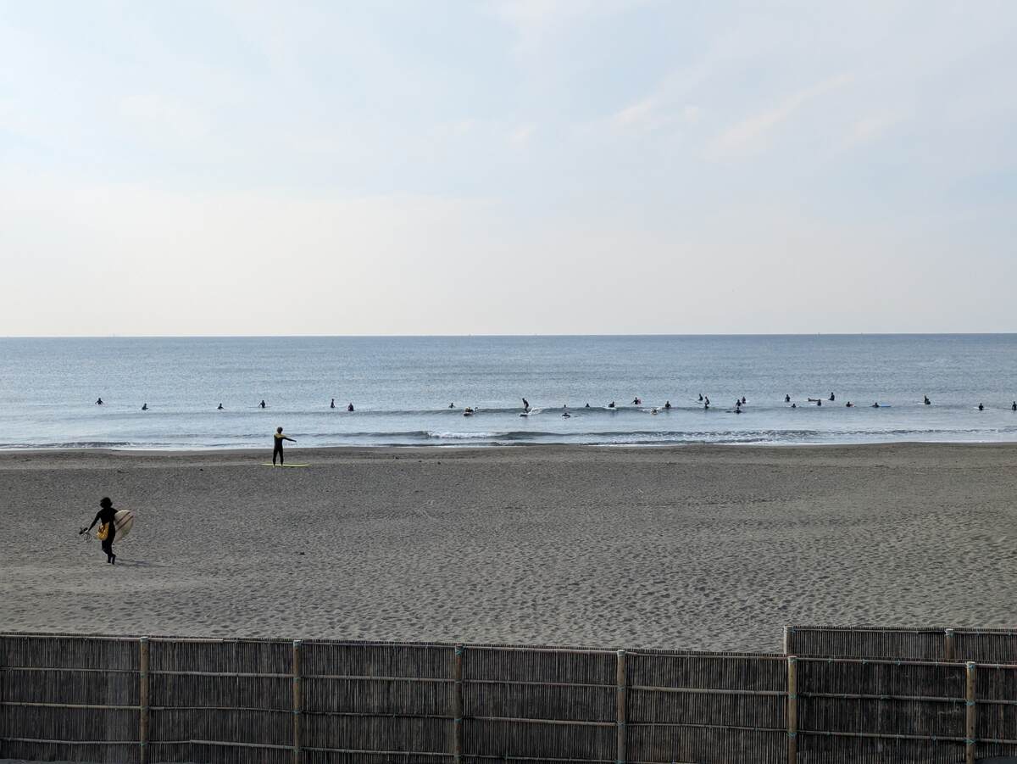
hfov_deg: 37.5
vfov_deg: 28.6
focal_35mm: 51
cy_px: 382
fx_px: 1499
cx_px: 508
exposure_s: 1/3279
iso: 64
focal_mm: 5.43
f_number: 1.89
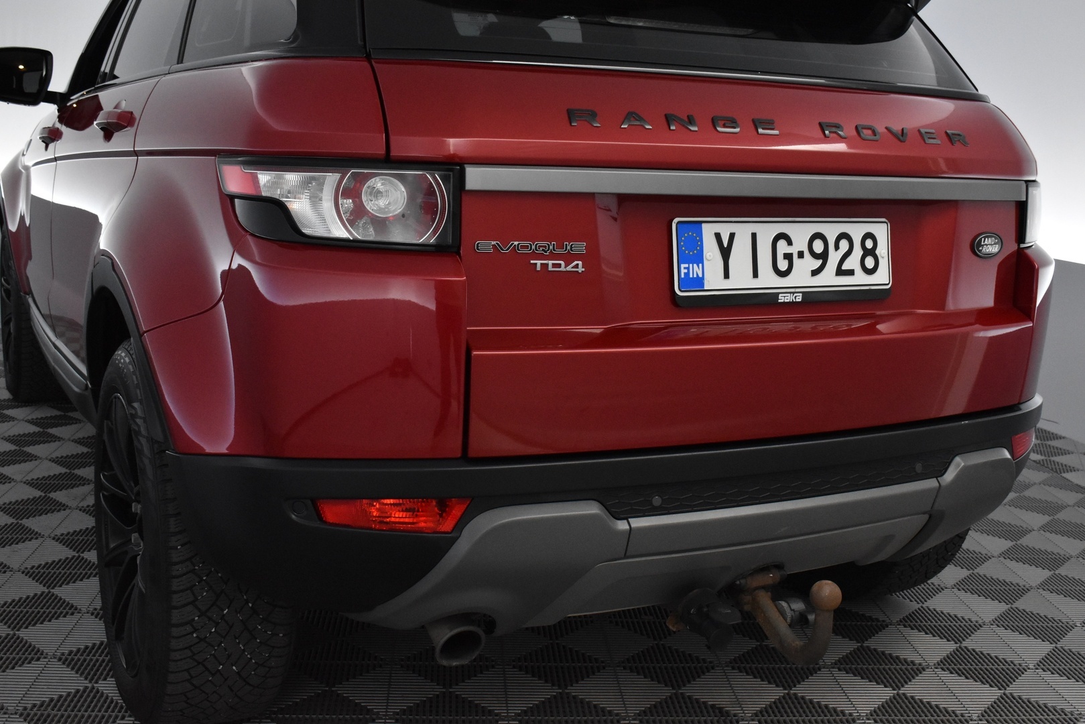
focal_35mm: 39
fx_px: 1176
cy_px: 362
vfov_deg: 34.2
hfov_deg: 49.5
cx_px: 542
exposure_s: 1/160
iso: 3200
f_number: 6.3
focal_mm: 26
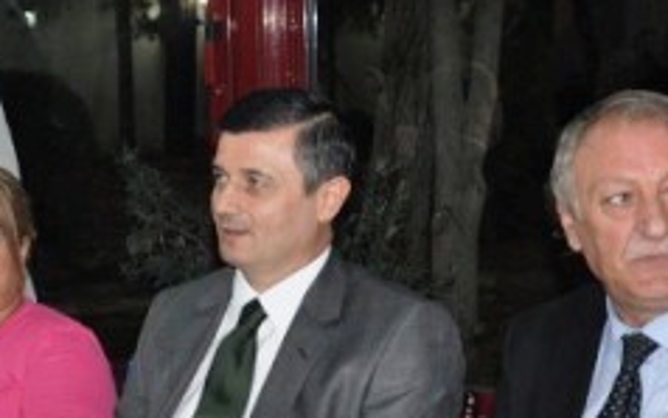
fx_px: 2095
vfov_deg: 11.3
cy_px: 405
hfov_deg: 17.8
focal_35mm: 115
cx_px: 70
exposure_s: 1/60
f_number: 4
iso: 500
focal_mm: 28
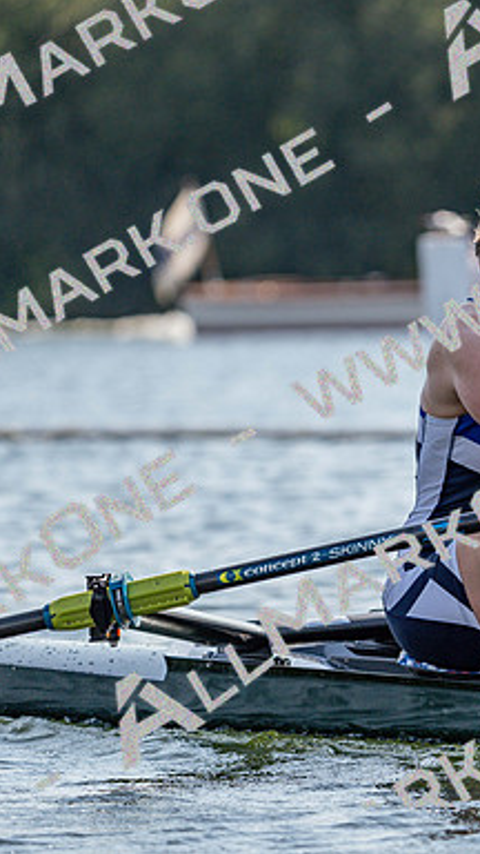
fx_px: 10341
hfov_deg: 2.7
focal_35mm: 457
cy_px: 426
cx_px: 567
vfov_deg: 4.7
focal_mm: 289
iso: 125
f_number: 5.6
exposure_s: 1/1600
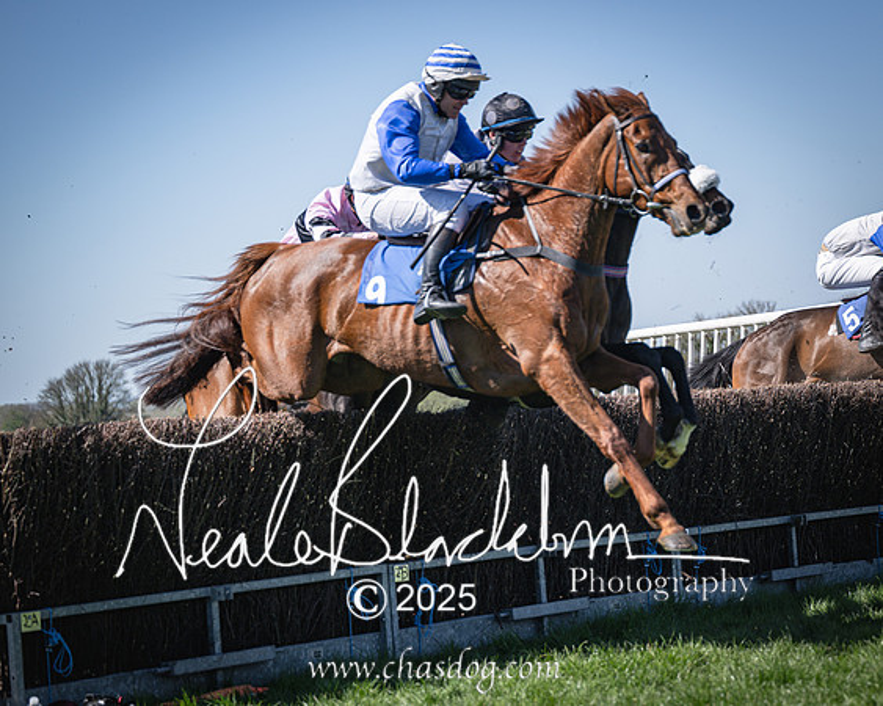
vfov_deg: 14.8
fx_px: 2711
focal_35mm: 104
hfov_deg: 18.4
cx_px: 686
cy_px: 331
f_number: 2.8
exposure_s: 1/2000
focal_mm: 70
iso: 64
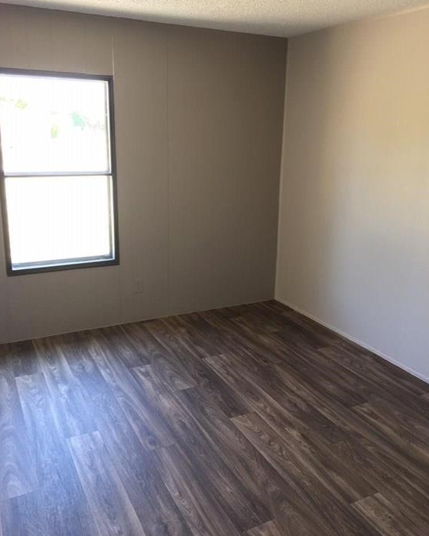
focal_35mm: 31
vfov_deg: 57.1
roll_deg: -1.6
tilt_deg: -12.2
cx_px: 216
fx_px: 492
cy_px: 248
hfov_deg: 47.1
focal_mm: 4.15
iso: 50
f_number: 2.2
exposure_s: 1/30
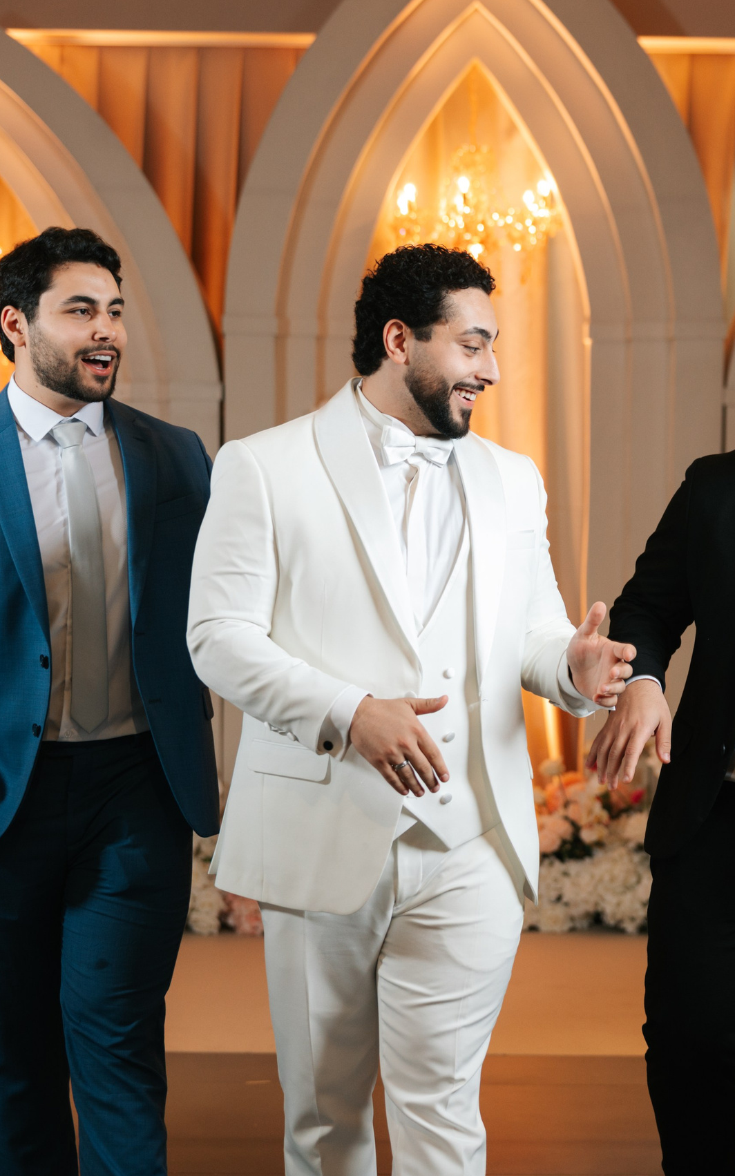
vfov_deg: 21.9
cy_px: 588
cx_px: 419
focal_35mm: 95
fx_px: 3046
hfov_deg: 13.8
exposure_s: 1/200
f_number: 2.8
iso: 640
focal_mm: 62
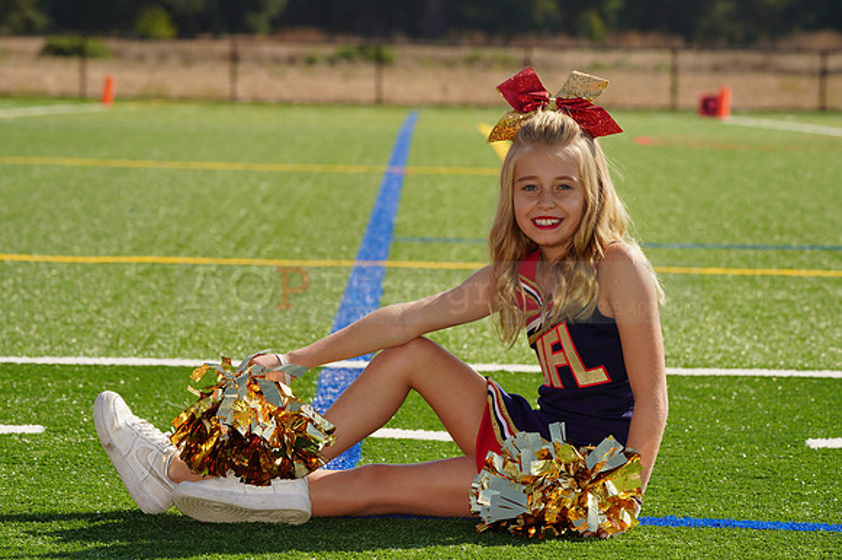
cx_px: 421
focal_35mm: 166
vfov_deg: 8.3
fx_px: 3880
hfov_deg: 12.4
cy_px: 280
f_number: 10
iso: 100
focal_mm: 166
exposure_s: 1/250
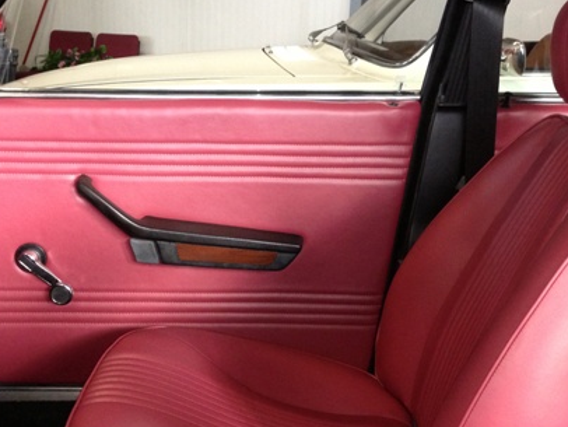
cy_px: 241
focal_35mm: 52
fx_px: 854
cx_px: 270
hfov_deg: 36.8
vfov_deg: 28.0
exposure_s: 1/20
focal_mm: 4.13
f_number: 2.4
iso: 320
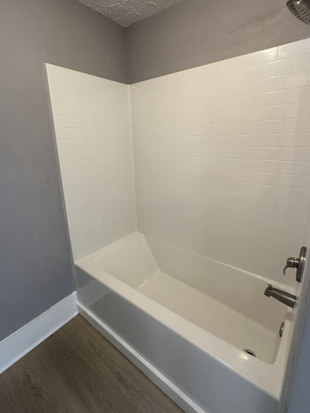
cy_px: 188
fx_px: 203
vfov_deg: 90.8
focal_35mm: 17
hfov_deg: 74.7
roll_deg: +0.5
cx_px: 159
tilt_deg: -12.9
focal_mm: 2.22
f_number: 2.2
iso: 320
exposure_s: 1/120
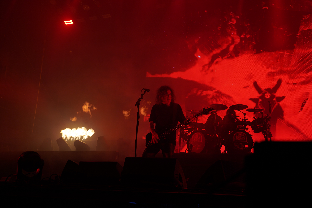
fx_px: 364
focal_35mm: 42
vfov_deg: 31.9
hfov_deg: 46.4
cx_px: 156
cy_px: 104
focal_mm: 42
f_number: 4
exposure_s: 1/50
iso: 100
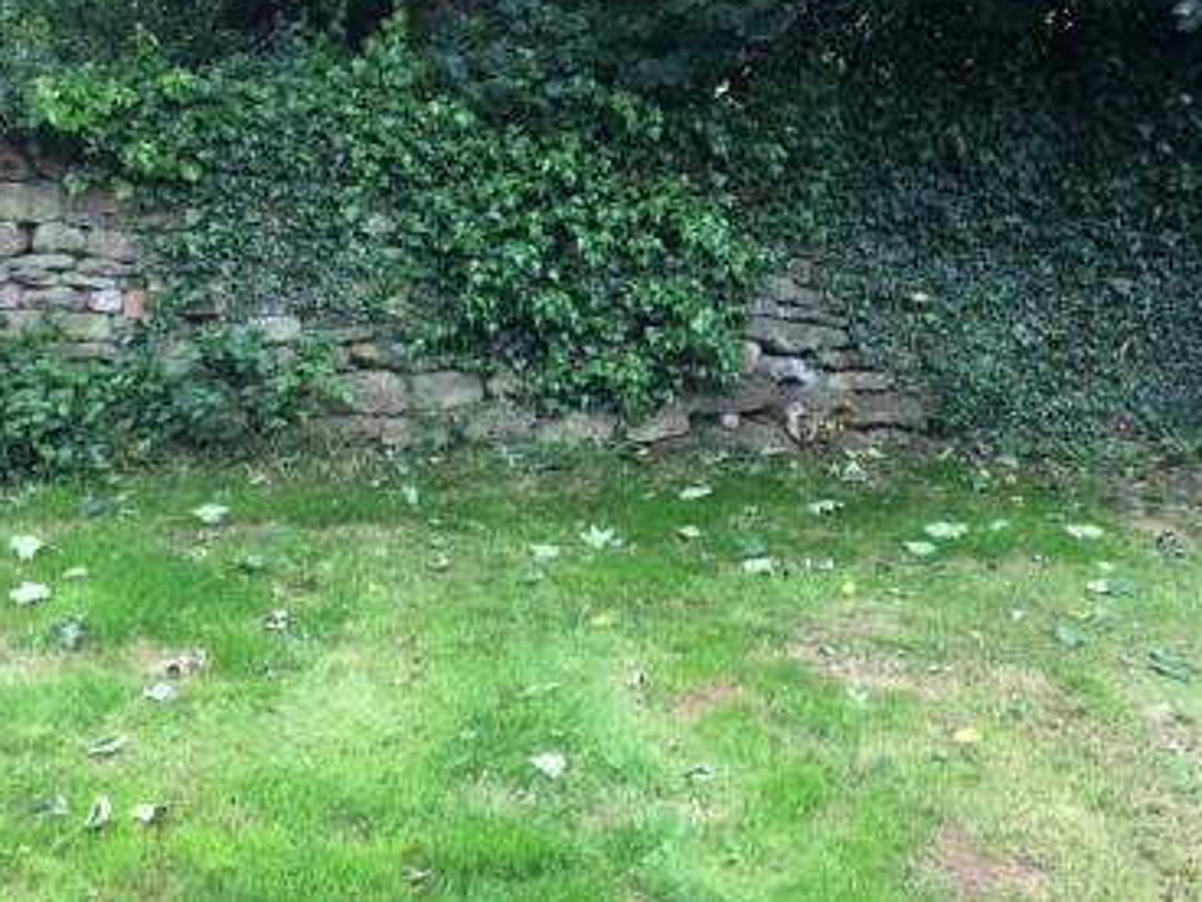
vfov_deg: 30.8
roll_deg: -2.2
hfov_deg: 41.2
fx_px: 1597
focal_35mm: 46
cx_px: 570
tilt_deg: -4.0
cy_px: 198
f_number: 2.2
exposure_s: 1/100
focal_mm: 4.15
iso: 32
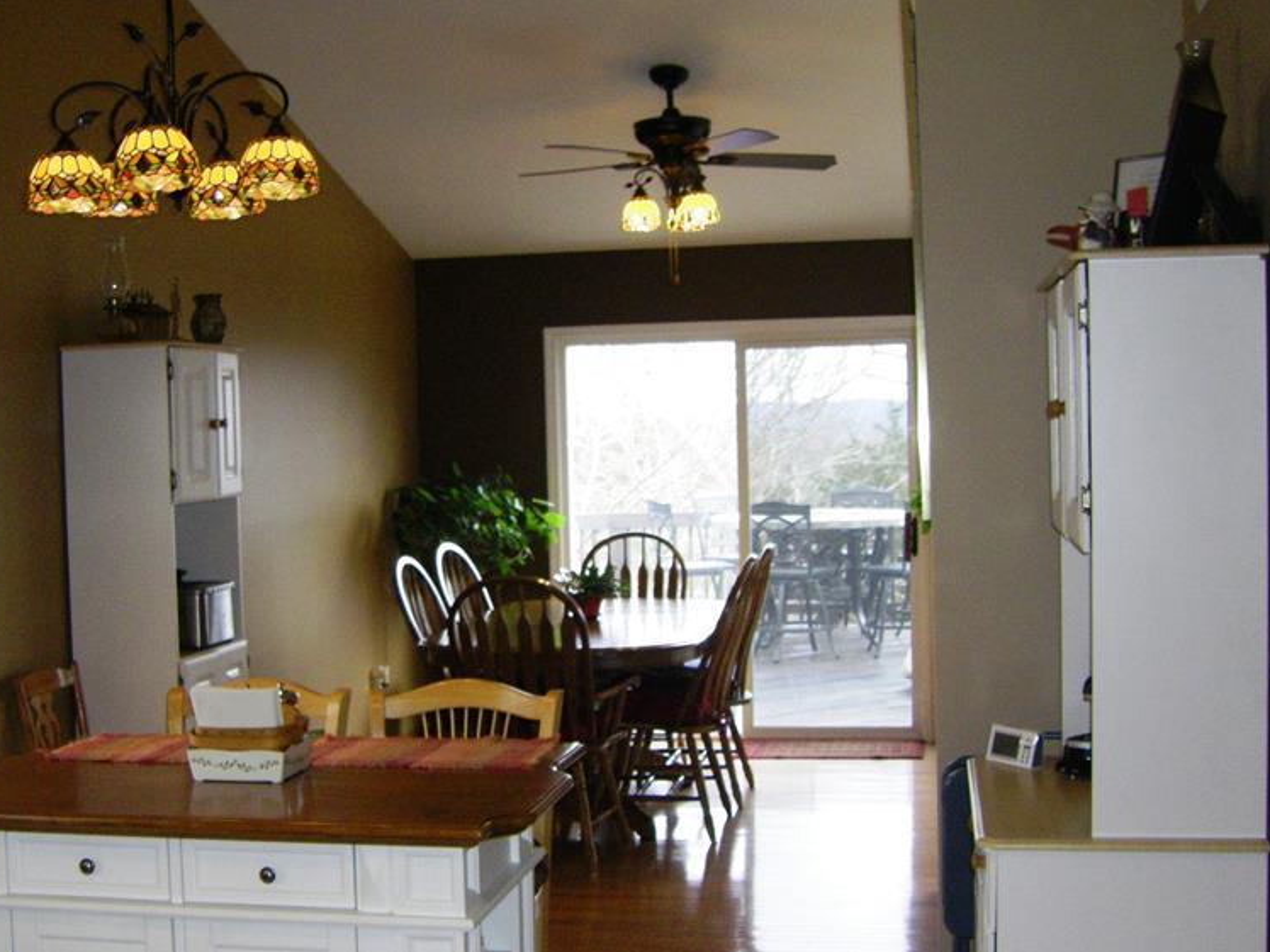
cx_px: 494
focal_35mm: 52
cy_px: 502
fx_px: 1908
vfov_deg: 28.0
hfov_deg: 36.7
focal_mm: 6.3
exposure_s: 1/50
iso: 250
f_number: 3.5
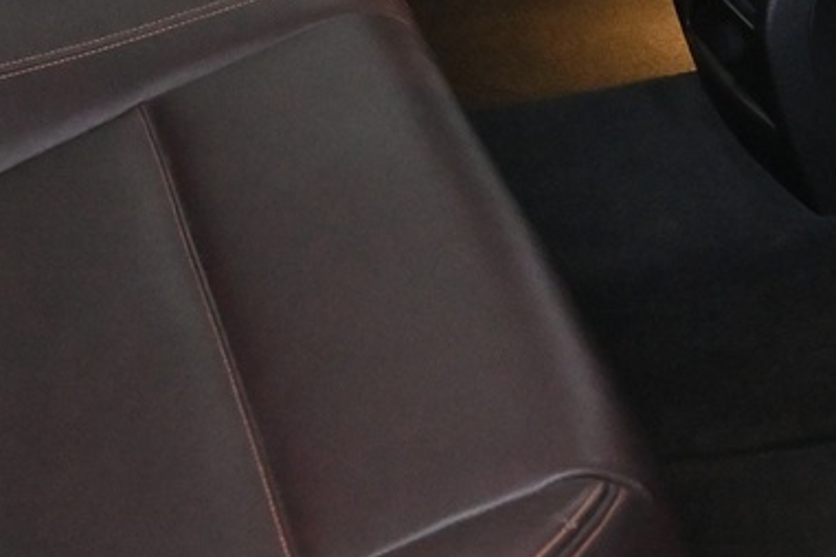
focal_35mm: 102
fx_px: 2368
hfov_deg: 19.8
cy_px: -213
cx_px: 162
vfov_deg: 12.9
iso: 4000
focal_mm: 16
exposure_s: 1/40
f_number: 3.5
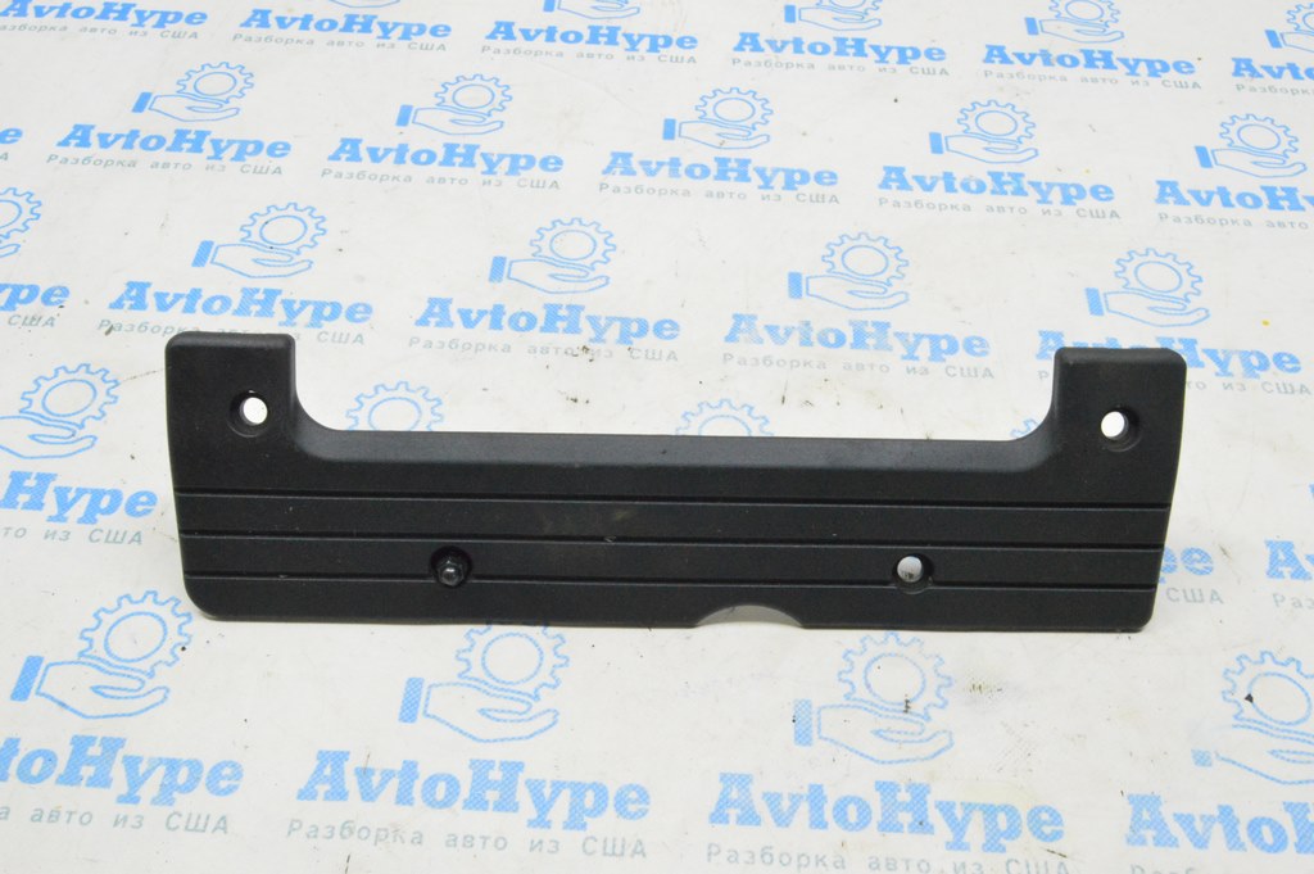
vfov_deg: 34.2
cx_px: 657
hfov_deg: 49.6
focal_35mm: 39
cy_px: 437
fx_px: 1422
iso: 6400
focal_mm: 26
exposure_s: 1/15
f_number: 20
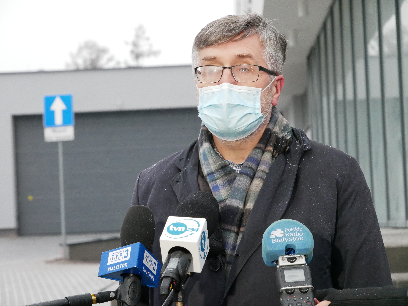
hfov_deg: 17.3
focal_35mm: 114
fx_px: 1344
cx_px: 204
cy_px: 153
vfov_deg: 13.0
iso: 3200
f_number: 5.6
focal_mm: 57
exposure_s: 1/125
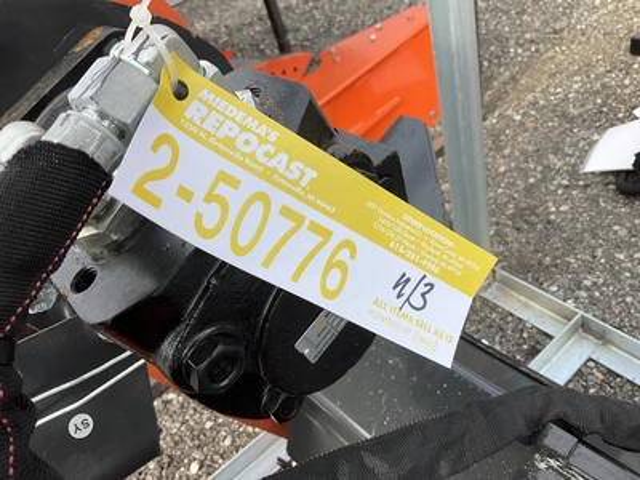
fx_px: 536
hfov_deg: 61.7
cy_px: 240
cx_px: 320
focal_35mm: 29
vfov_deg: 48.2
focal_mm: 3
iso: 25
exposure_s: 1/613
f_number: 1.8
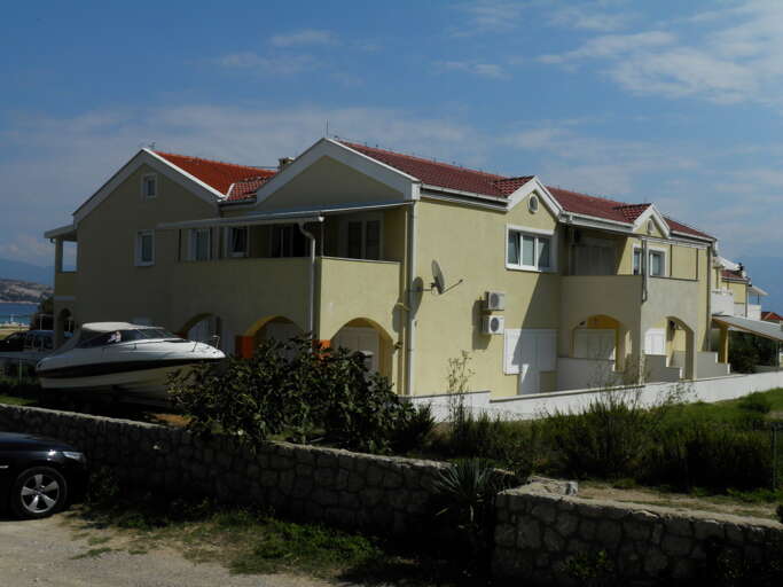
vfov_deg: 36.8
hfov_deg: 47.9
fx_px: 882
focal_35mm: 39
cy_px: 294
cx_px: 392
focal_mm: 7.1
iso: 50
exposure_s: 1/1000
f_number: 5.7
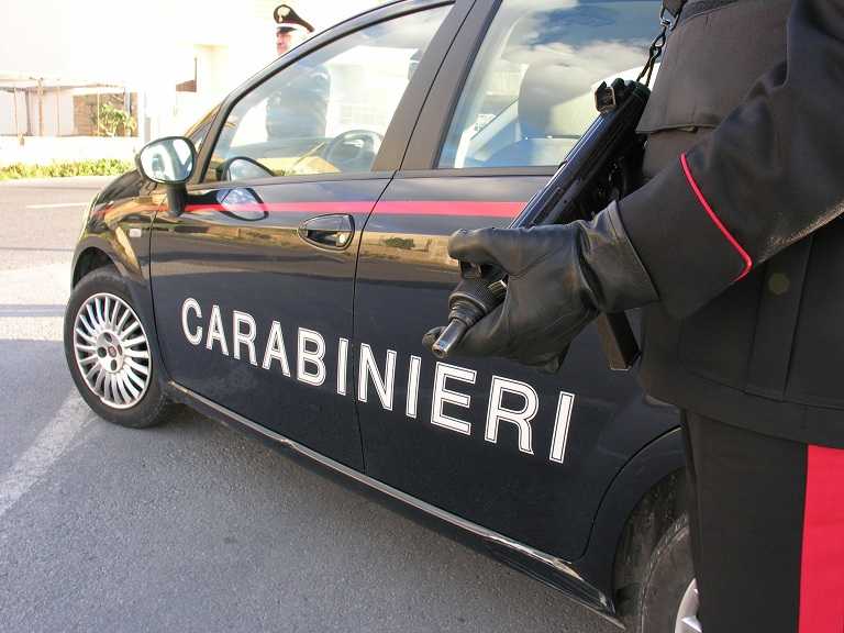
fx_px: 853
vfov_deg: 40.7
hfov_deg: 52.6
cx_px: 422
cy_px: 316
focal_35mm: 35
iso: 50
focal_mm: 8.9
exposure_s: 1/15
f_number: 5.6
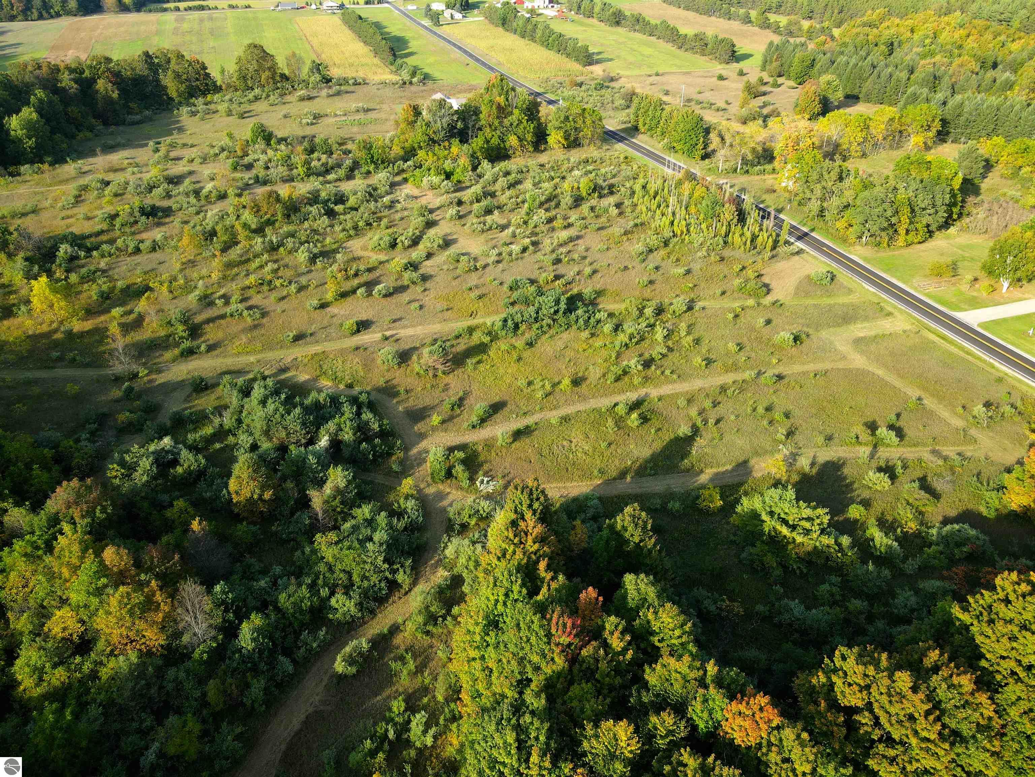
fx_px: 718
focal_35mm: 24
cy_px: 388
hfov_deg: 71.6
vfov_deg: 56.8
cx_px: 518
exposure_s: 1/180
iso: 100
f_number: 2.8
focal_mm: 4.5
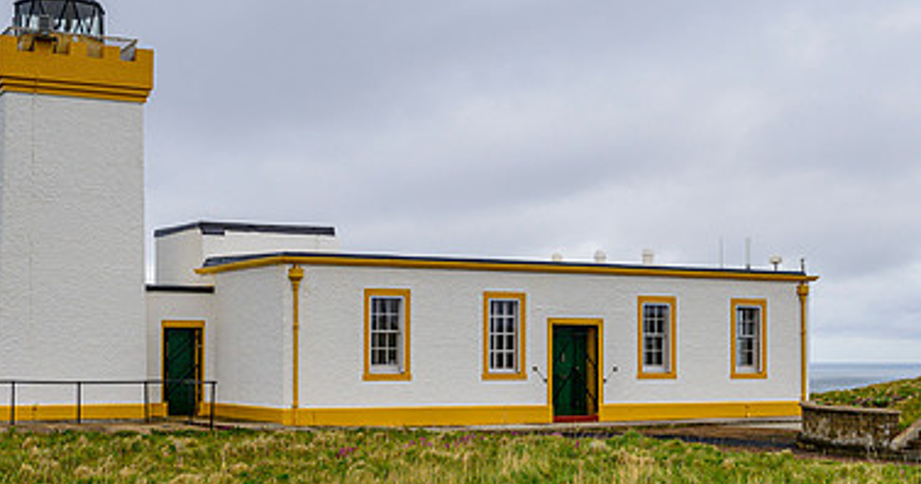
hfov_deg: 35.9
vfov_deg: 19.3
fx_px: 1418
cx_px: 379
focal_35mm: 59
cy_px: 326
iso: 200
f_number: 6.3
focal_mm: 36
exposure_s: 1/400
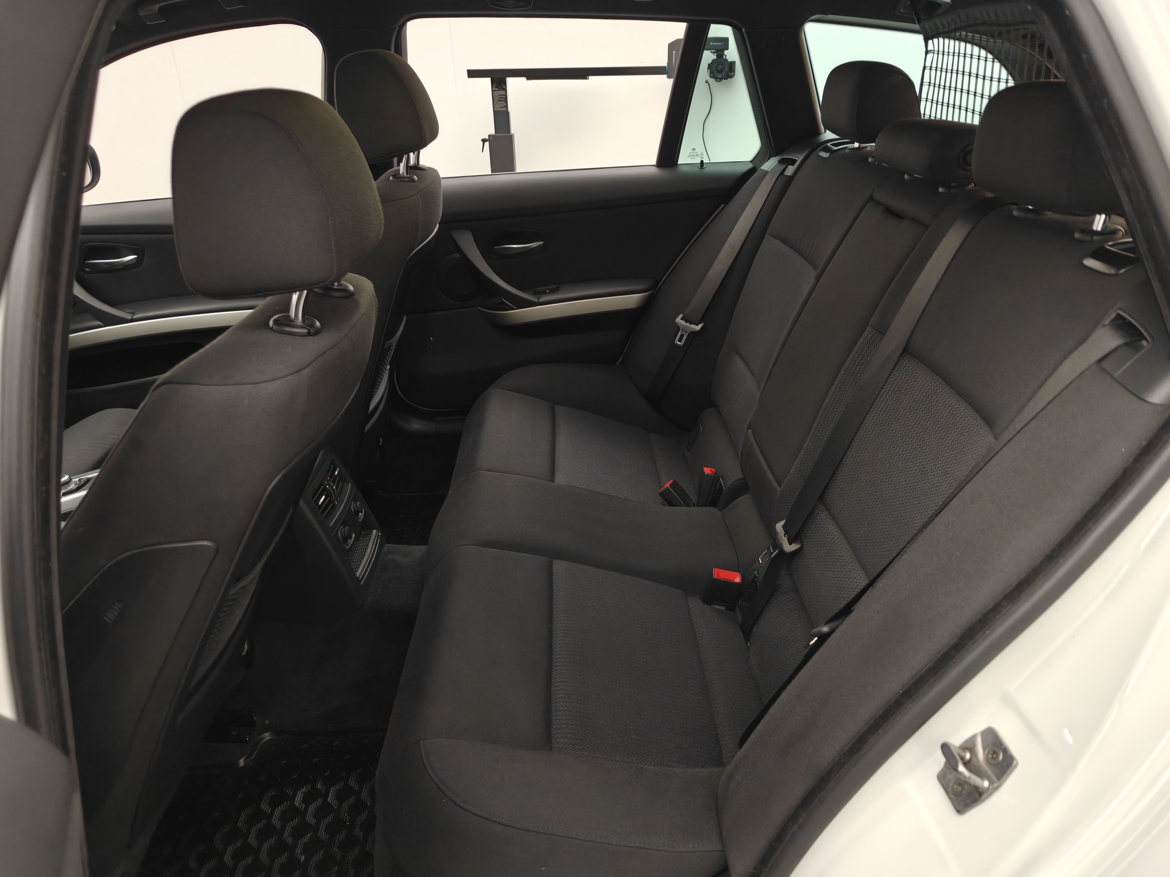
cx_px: 608
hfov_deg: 71.6
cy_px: 451
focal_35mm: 24
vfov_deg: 56.8
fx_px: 811
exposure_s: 1/51
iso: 1600
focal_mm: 6.06
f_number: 1.6
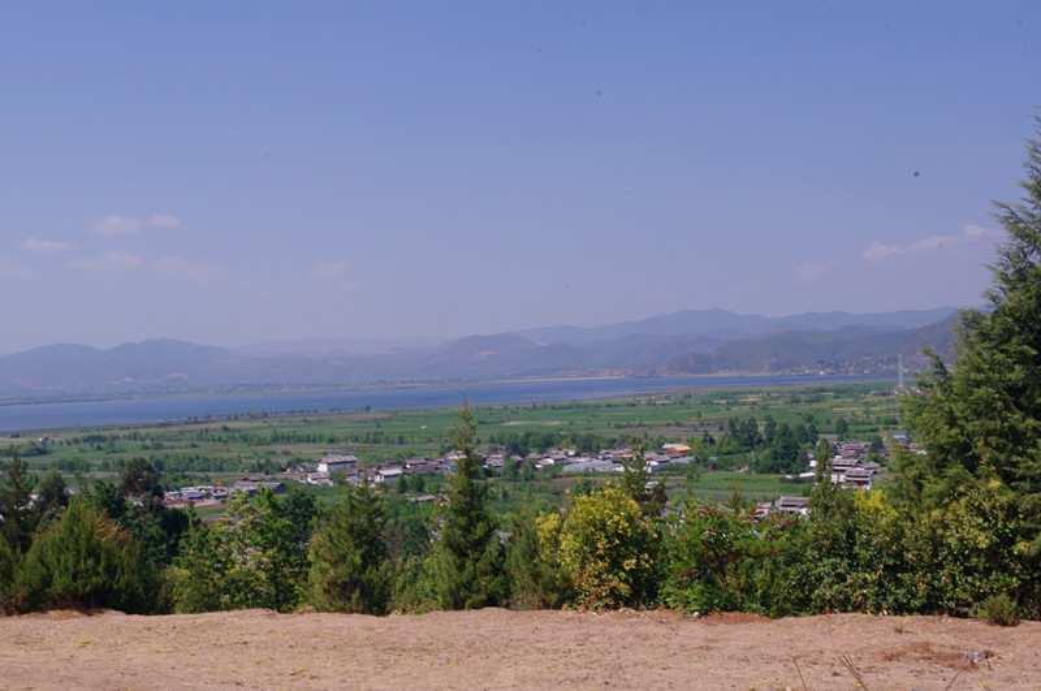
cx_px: 520
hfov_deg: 42.8
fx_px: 1328
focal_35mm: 46
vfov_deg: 29.2
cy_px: 346
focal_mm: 30.63
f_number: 22
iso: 400
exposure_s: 1/125
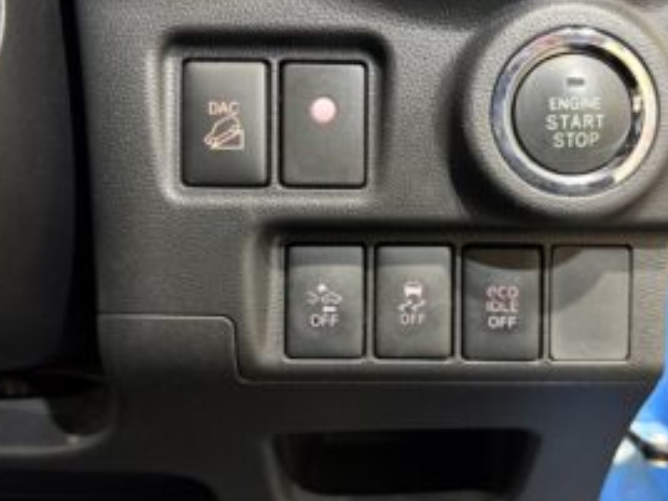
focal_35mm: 34
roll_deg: +0.7
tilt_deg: -6.2
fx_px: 656
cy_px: 203
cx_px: 399
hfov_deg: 53.6
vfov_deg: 41.6
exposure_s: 1/33
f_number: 1.6
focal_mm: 5.96
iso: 500
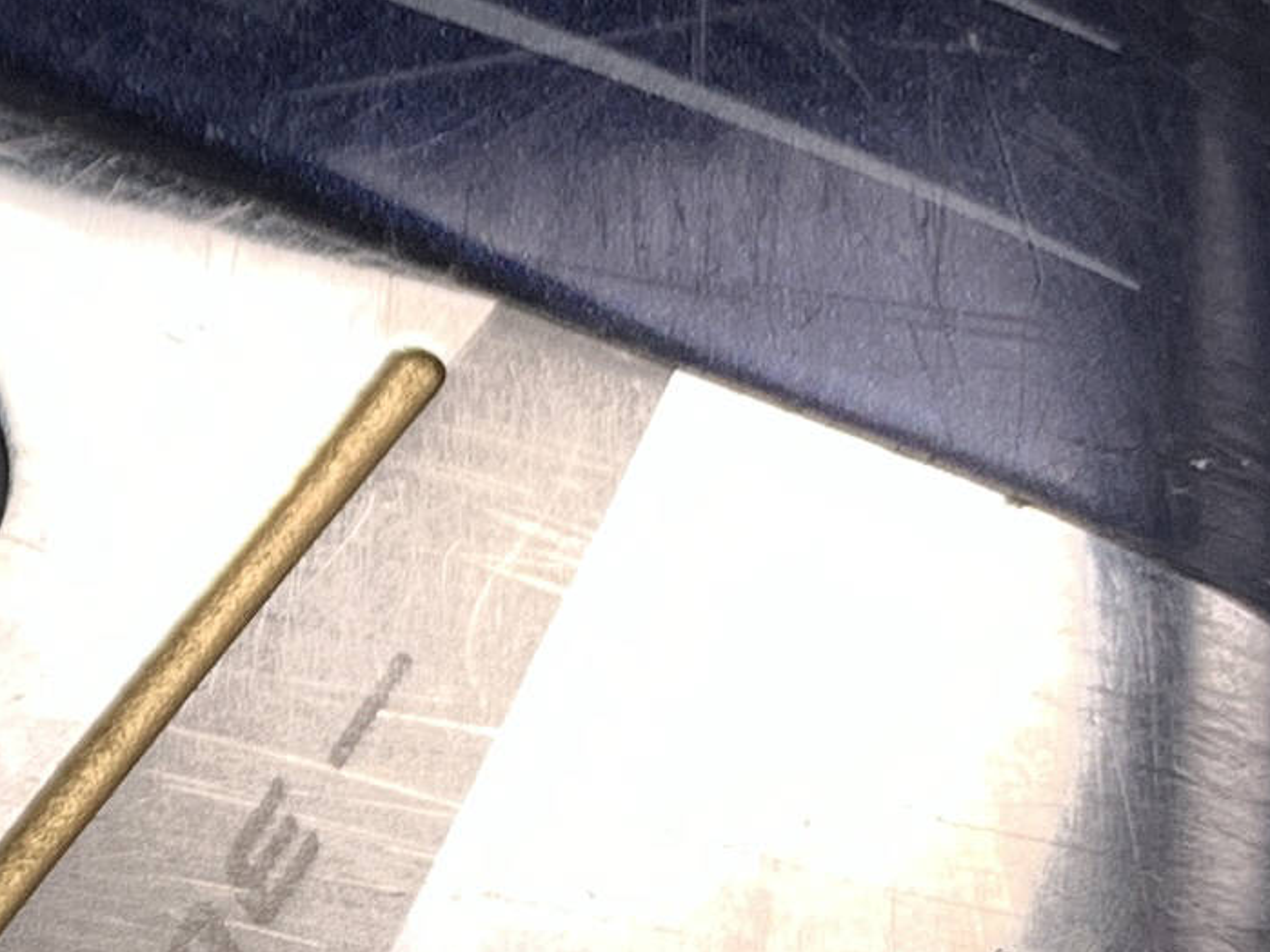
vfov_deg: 9.9
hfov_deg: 12.7
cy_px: 480
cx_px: -425
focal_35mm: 150
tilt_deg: -64.7
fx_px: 5502
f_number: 1.8
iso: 25
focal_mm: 4.25
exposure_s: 1/381
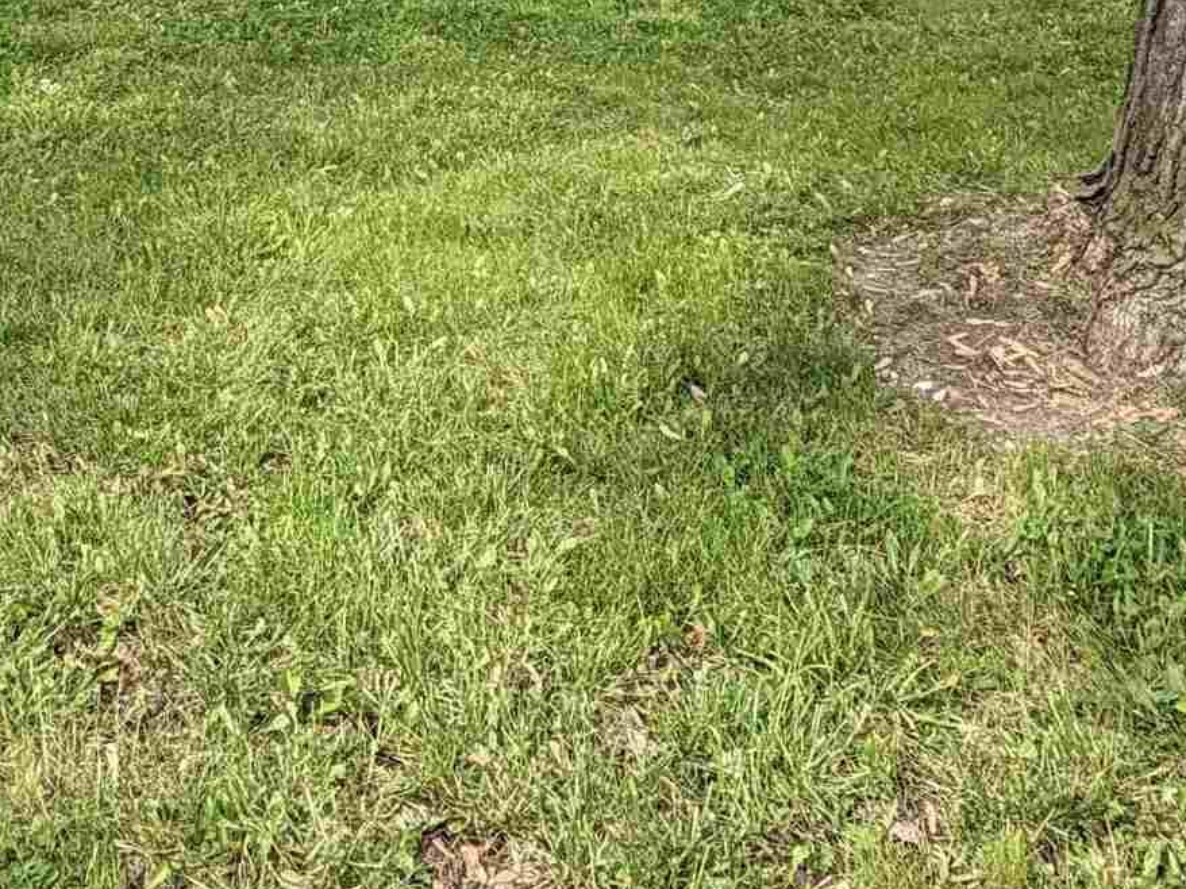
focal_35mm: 49
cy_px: -218
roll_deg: +0.7
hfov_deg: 38.4
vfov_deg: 26.0
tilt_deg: -6.0
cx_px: 378
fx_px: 1678
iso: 40
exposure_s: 1/734
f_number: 2.2
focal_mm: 2.22
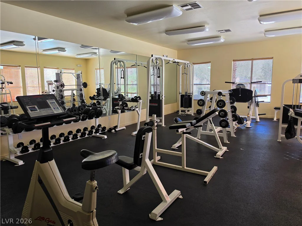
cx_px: 151
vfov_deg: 58.9
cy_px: 113
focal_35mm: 23
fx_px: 201
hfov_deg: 73.9
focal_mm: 6.5
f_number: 1.4
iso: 50
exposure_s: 1/180
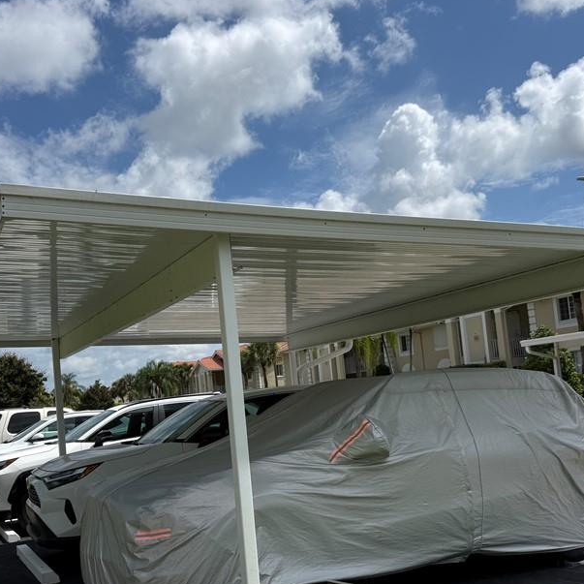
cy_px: 350
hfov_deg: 46.0
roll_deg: +5.8
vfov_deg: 45.8
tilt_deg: +4.2
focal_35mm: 36
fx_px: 687
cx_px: 265
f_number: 1.78
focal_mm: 6.76
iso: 80
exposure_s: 1/9091
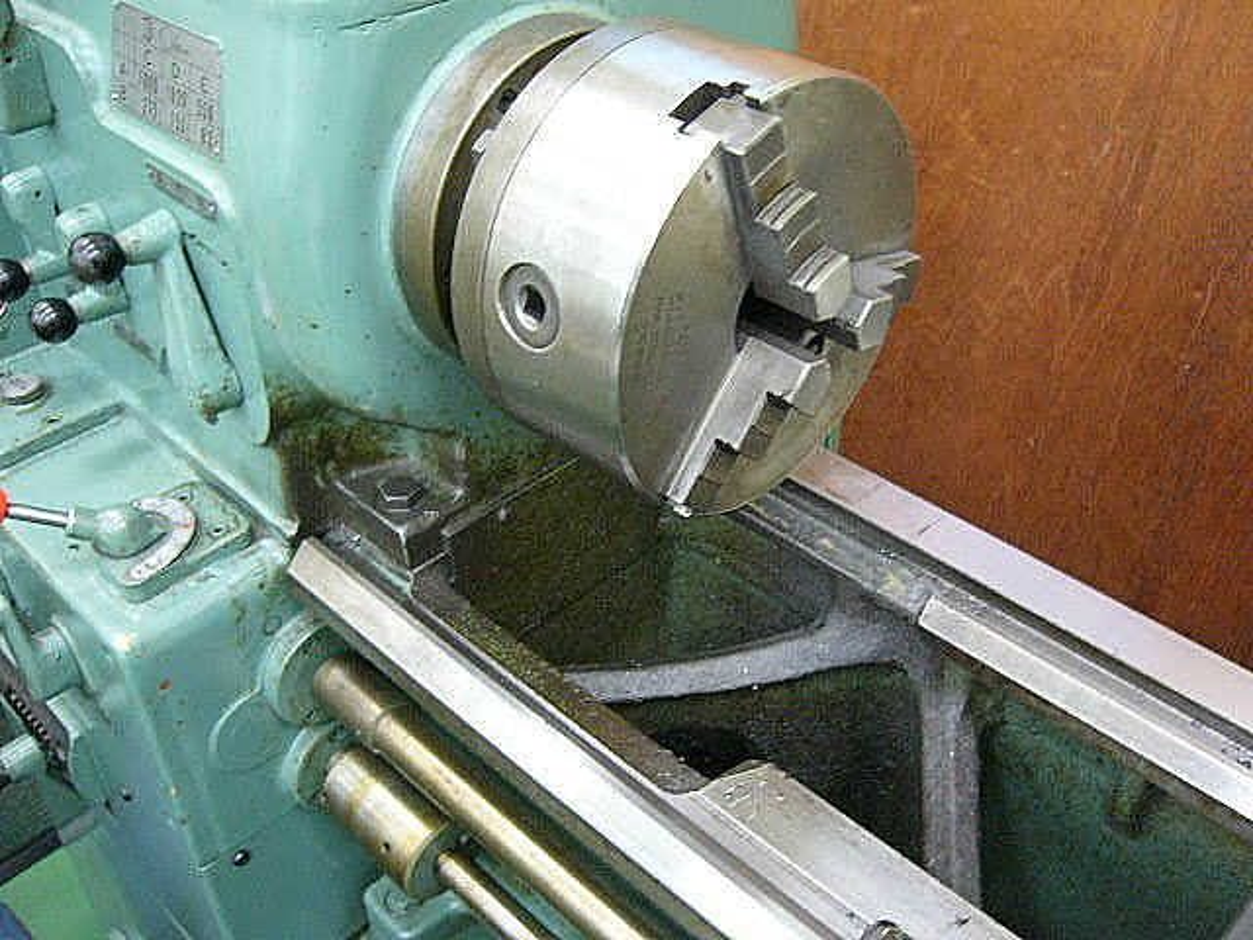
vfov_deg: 40.7
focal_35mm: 35
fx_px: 1267
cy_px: 470
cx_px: 626
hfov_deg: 52.6
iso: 200
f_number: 2.8
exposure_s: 1/8
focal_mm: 5.8
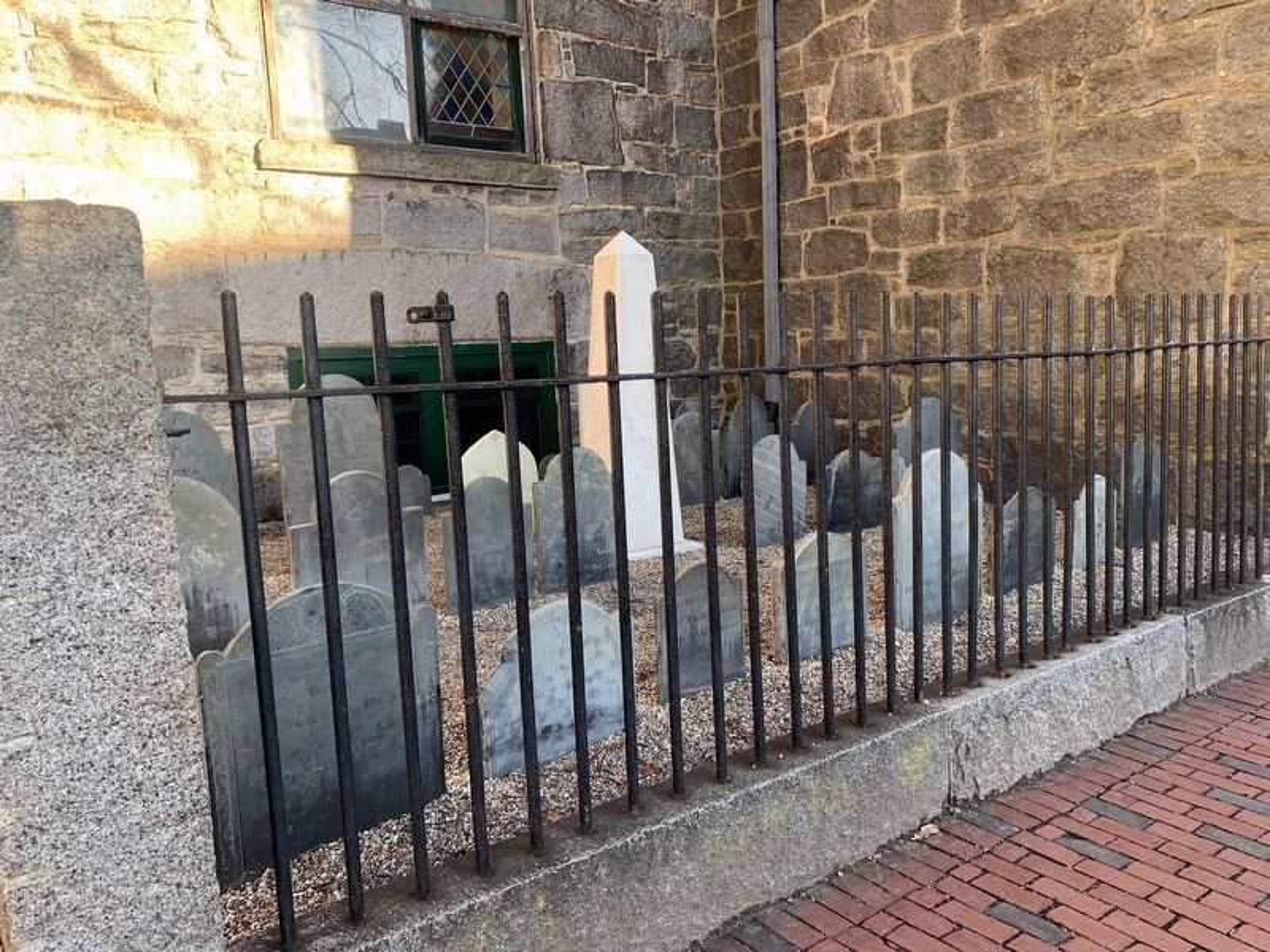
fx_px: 954
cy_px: 476
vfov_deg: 53.1
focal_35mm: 26
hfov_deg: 67.3
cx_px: 635
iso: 40
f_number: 1.8
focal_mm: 4.25
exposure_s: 1/122
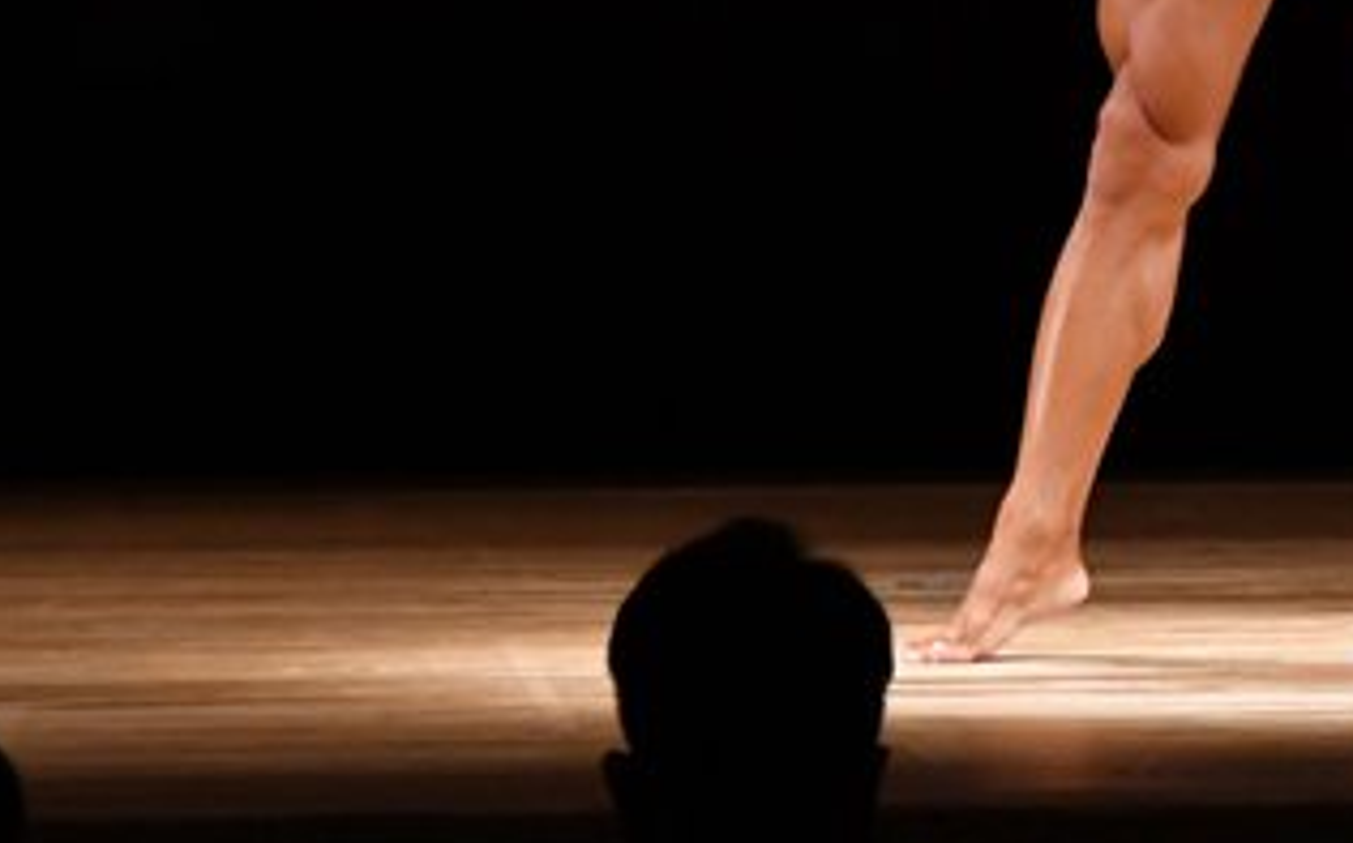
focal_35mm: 563
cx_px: 1222
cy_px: -244
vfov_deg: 2.3
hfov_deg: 3.7
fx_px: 20745
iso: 3200
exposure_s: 1/400
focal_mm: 150
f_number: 5.6
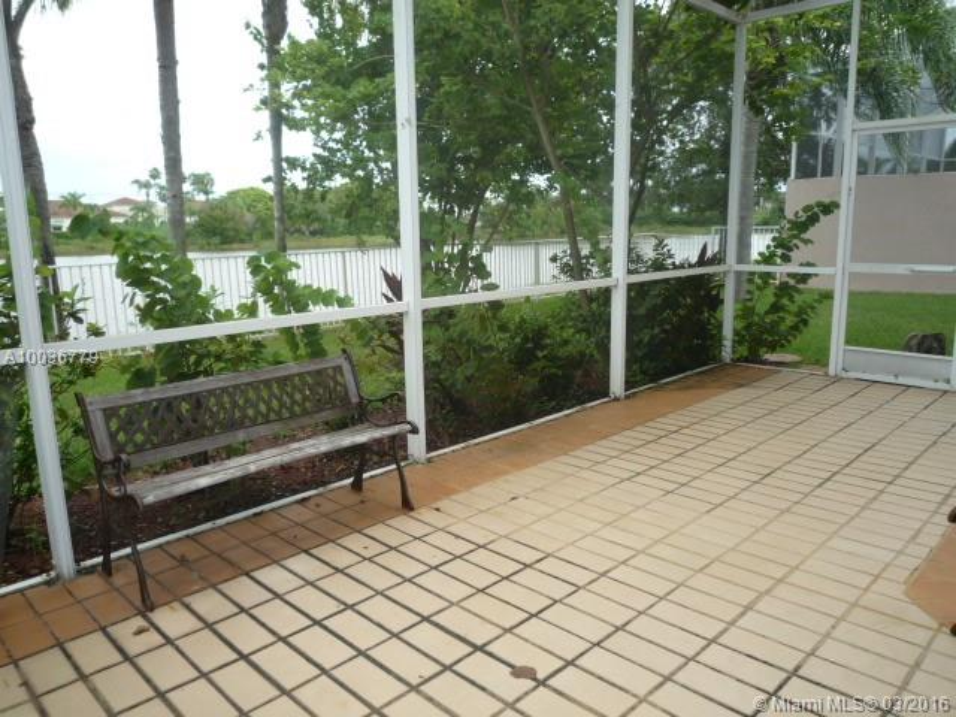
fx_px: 690
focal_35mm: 25
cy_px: 358
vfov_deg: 54.9
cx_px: 478
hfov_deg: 69.4
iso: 100
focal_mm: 4.4
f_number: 2.8
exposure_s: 1/320
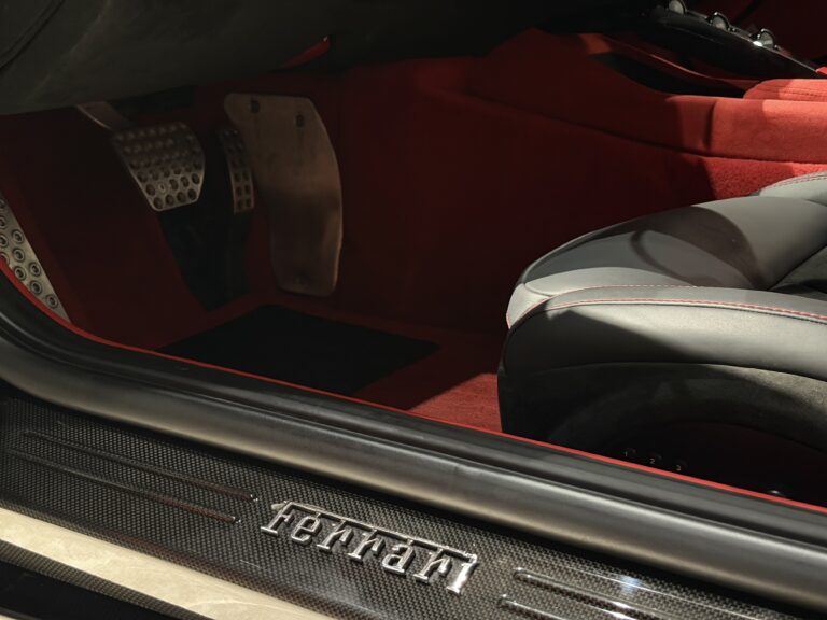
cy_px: 310
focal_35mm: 48
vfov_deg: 30.3
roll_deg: +0.2
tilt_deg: -17.5
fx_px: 1147
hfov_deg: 39.7
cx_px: 414
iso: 1250
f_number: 1.78
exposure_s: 1/17
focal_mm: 6.76
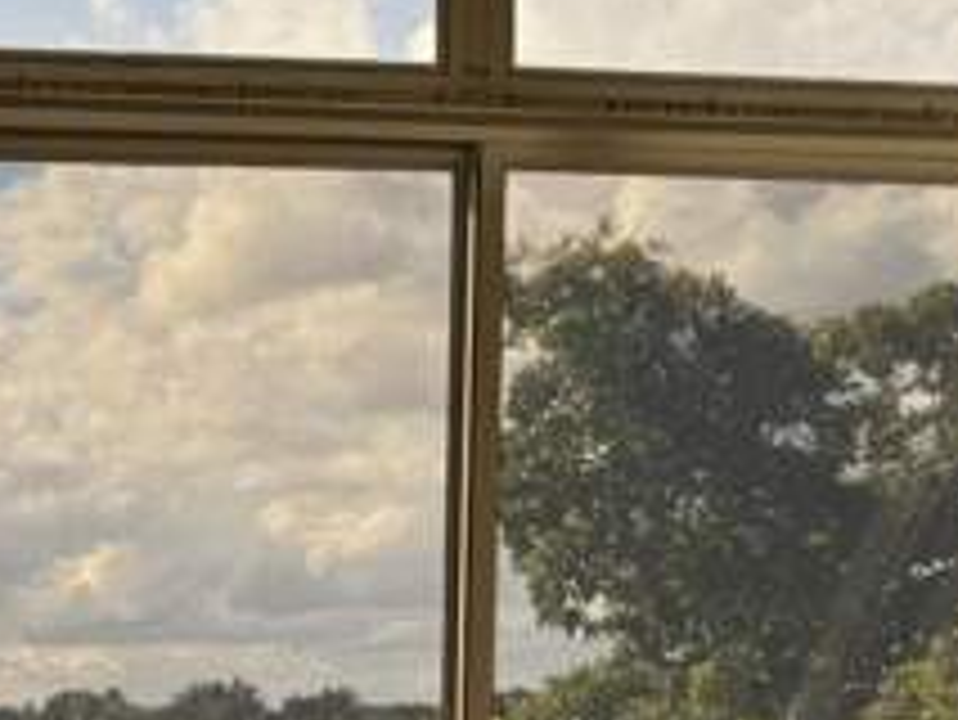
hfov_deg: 19.1
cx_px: -486
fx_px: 2492
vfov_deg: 15.9
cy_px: 819
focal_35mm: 90
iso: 80
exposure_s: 1/1215
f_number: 1.78
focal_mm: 6.76
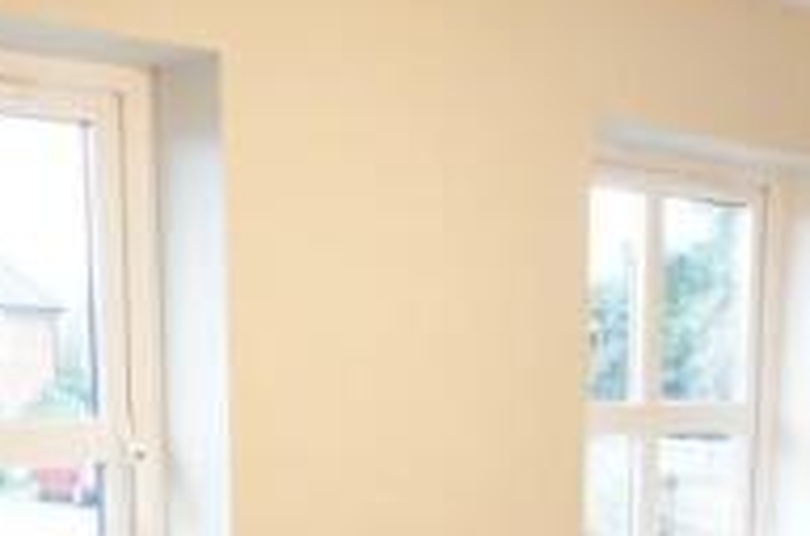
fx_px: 1840
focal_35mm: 82
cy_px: 677
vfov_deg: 15.8
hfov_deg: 24.8
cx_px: 477
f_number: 2.8
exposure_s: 1/80
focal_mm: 16
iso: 1600
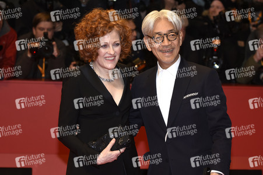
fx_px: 767
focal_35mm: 105
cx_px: 132
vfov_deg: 13.0
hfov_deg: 19.5
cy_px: 88
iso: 640
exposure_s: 1/400
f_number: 3.2
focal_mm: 70
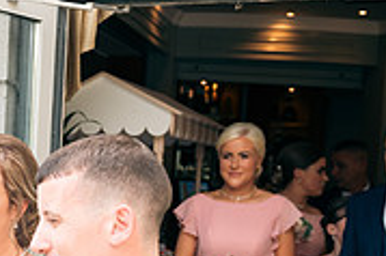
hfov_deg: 20.2
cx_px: -91
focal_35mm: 94
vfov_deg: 14.2
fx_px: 1007
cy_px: 289
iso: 100
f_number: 3.5
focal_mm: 29
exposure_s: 1/200
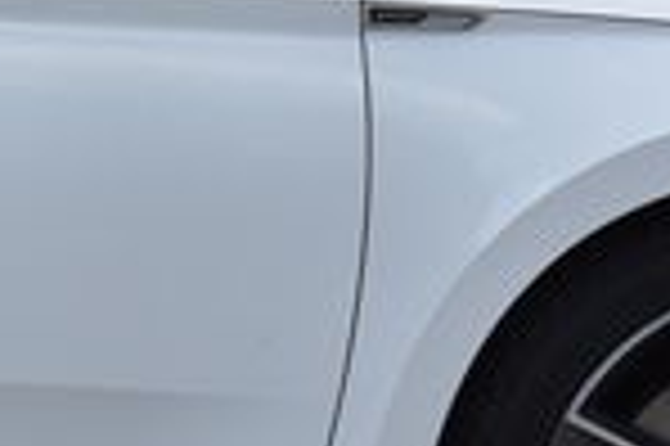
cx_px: -796
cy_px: 77
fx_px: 4090
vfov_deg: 6.2
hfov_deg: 8.7
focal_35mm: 220
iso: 500
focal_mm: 32
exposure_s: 1/250
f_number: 8
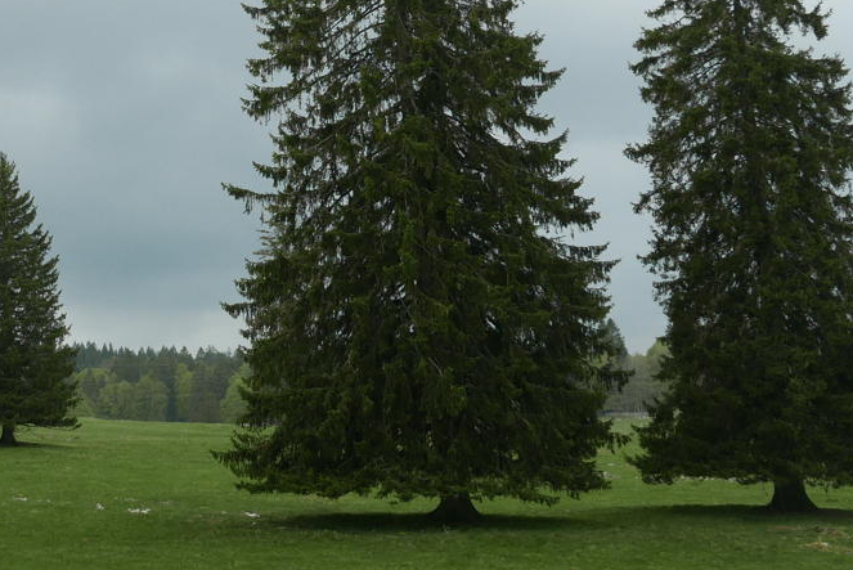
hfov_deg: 27.7
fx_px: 1660
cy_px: 145
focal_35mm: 70
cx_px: 71
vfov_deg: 19.4
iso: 200
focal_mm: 13.9
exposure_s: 1/200
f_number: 5.6
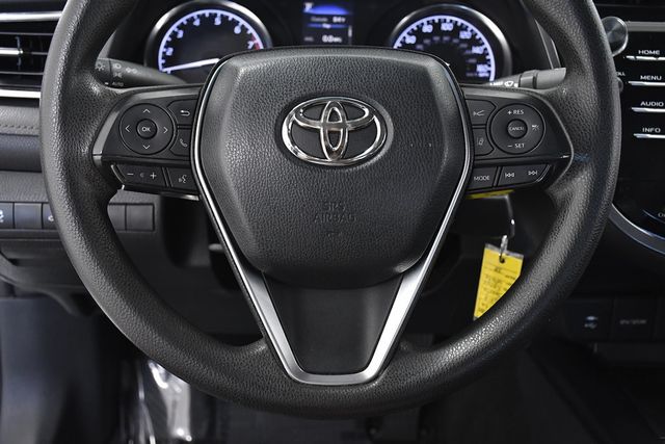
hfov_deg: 43.6
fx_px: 831
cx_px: 332
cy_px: 222
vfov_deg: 29.9
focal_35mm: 45
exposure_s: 1/250
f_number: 4.5
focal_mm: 30
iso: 2500
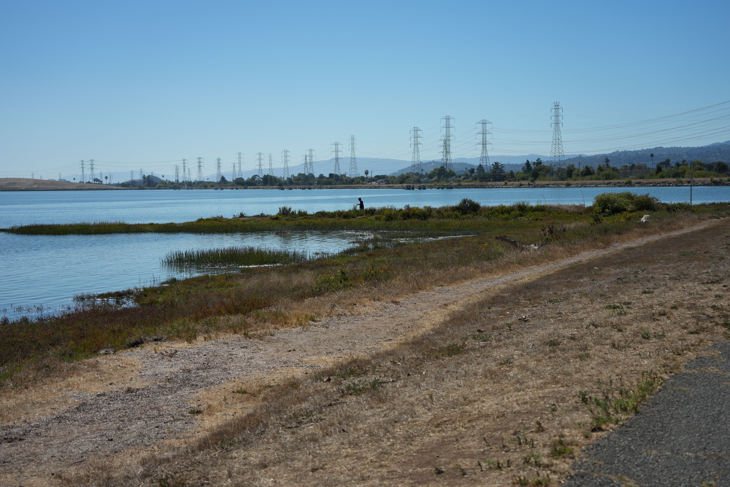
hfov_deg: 35.1
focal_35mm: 57
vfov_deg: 23.8
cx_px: 365
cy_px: 244
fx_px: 1156
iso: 250
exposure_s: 1/3200
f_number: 4.5
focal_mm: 57
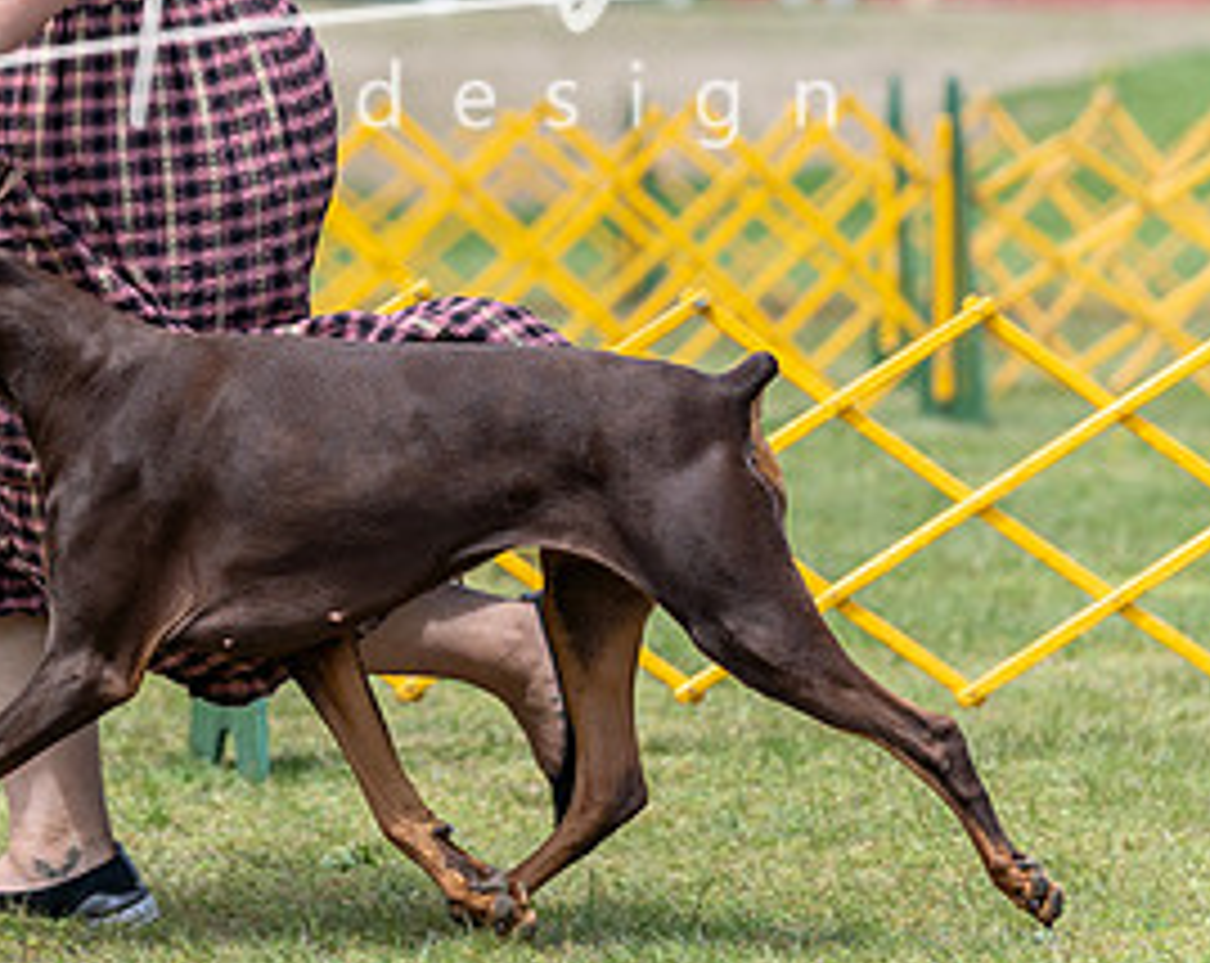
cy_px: 177
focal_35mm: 442
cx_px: 26
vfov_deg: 3.5
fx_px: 15794
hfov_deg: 4.4
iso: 100
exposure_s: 1/800
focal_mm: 155
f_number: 4
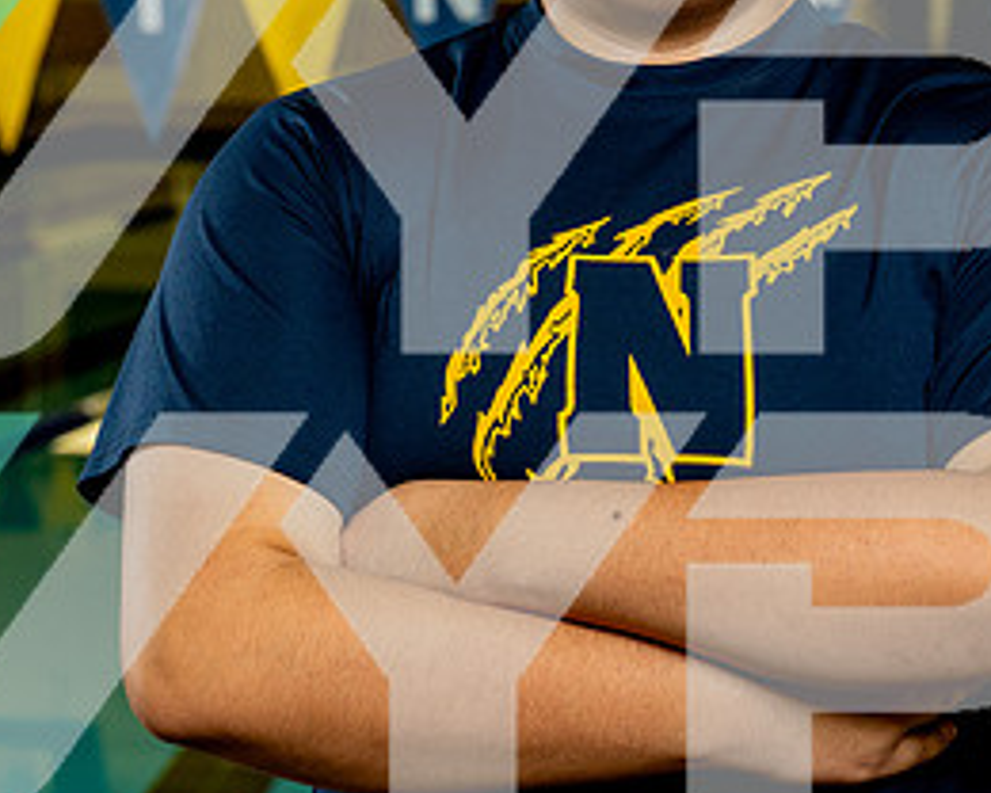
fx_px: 4077
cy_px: 154
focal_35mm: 139
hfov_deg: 13.8
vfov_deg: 11.1
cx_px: 625
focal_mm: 65
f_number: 5.6
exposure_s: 1/250
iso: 500
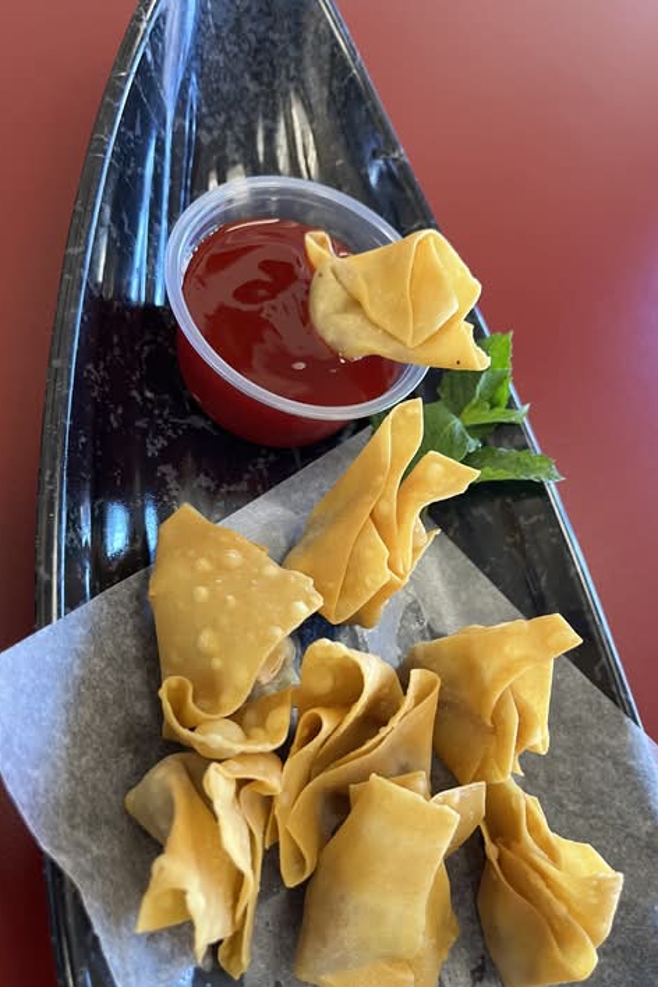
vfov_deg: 65.5
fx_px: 768
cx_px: 340
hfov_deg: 46.4
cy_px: 500
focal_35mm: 28
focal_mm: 5.1
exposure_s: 1/60
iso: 125
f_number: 1.6
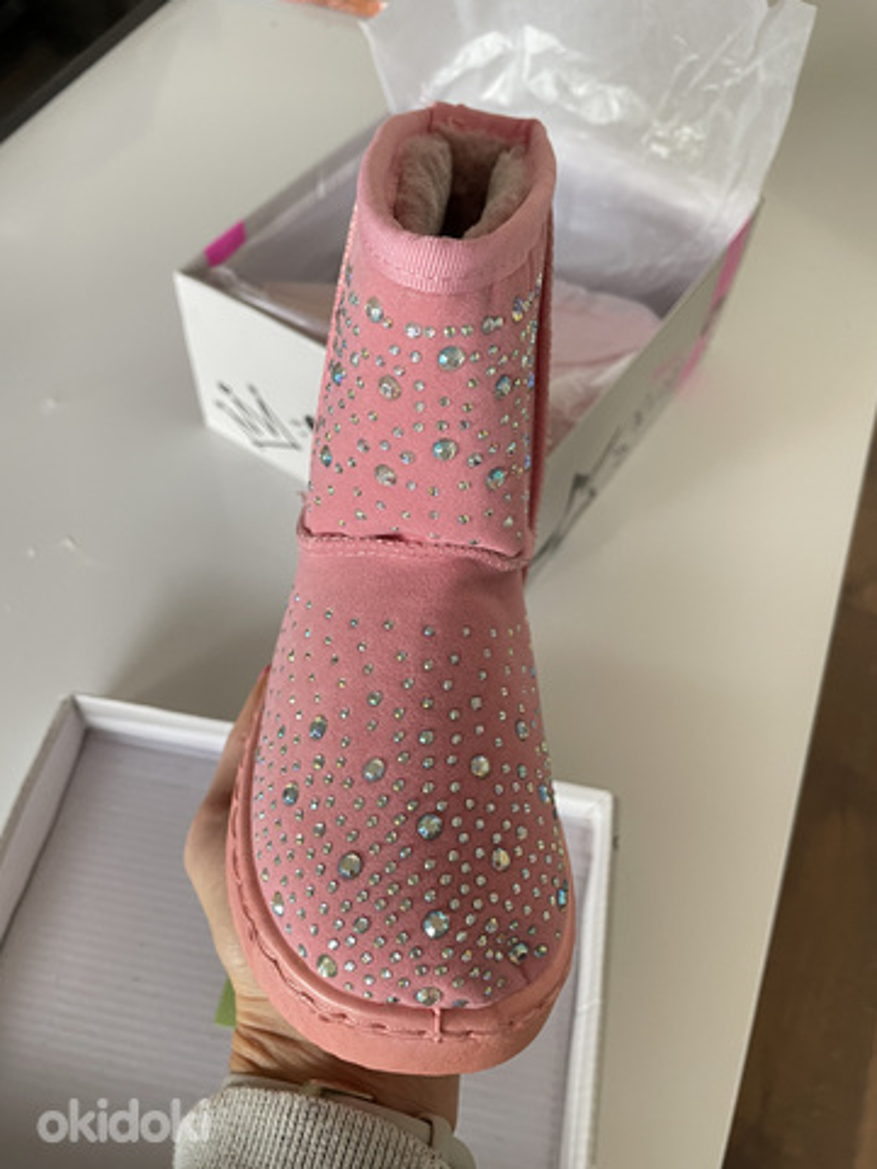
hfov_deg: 51.4
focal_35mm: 27
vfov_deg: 65.3
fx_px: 912
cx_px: 424
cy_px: 598
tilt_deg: -56.5
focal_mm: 4.2
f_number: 1.6
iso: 200
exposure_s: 1/60
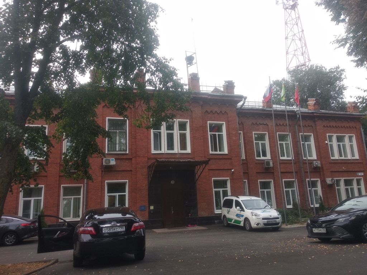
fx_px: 276
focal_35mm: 26
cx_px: 184
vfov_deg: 53.1
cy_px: 138
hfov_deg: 67.3
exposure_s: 1/143
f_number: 2.2
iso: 100
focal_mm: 3.81
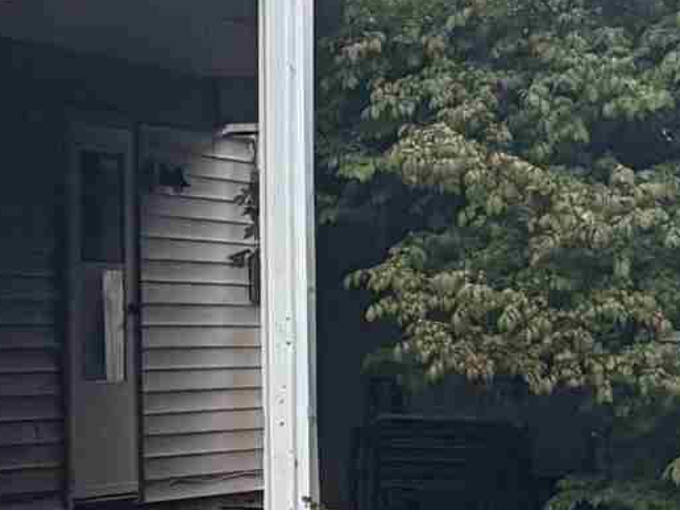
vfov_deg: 10.4
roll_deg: -0.4
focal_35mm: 143
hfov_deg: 11.7
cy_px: 227
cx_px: -863
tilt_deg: +1.9
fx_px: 2809
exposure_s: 1/60
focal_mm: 6.76
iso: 640
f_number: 1.78
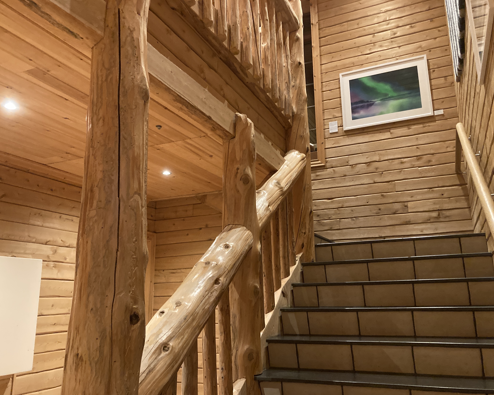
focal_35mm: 30
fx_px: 439
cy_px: 199
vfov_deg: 48.5
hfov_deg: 58.8
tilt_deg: +14.6
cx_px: 249
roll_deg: +0.1
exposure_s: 1/25
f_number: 1.8
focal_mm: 3.99
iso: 500
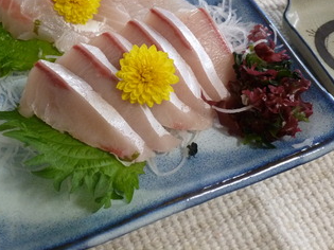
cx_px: 124
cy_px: 86
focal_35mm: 40
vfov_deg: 35.6
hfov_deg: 46.4
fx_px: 386
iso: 400
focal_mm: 5.4
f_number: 3.5
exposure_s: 1/50
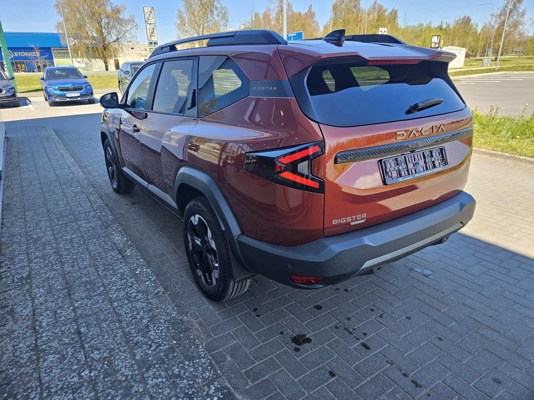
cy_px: 200
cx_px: 267
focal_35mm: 23
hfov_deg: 73.9
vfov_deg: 58.9
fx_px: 355
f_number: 1.8
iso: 25
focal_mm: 5.4
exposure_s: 1/296
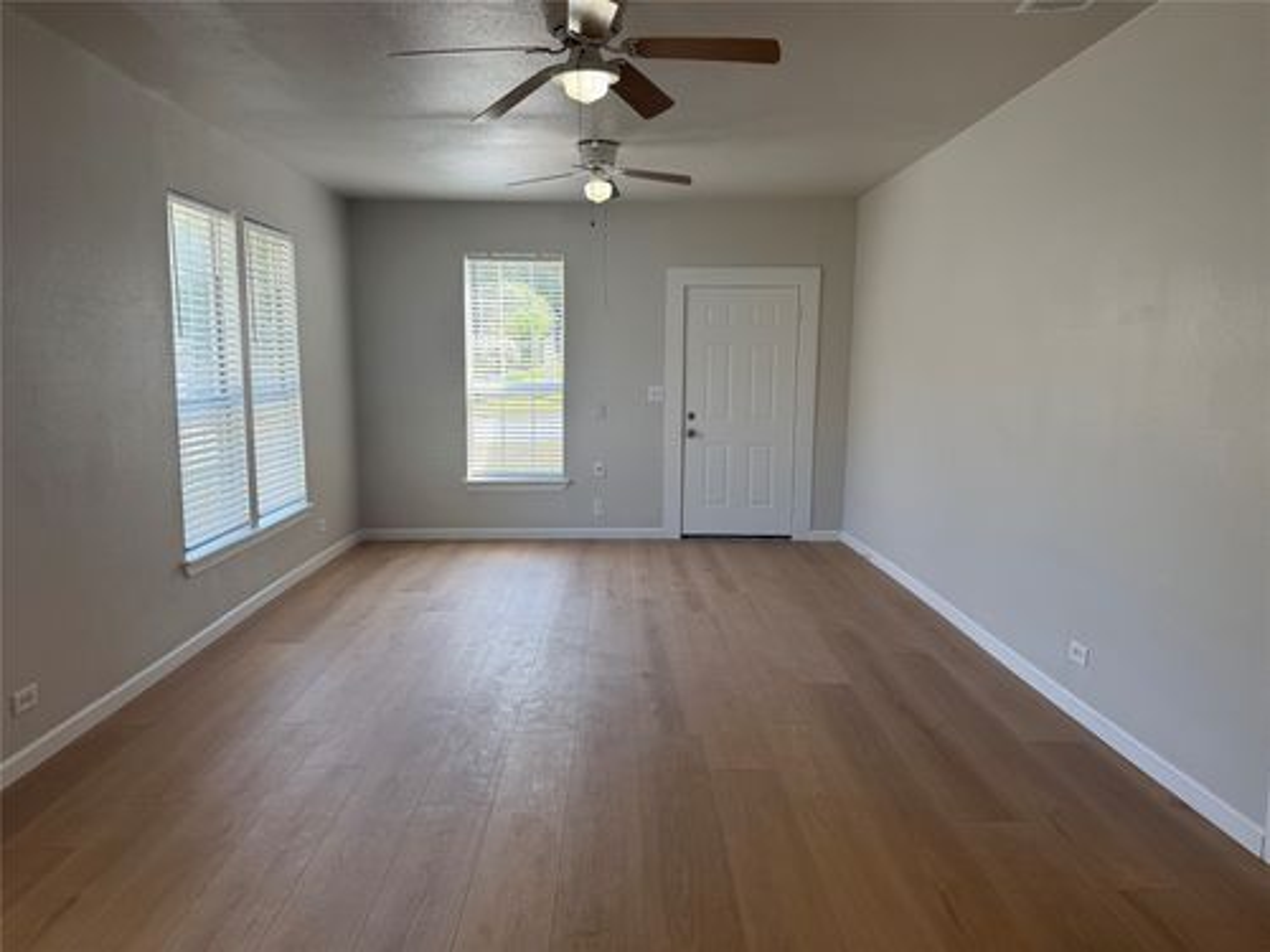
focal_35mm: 24
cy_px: 476
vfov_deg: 56.8
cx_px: 635
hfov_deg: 71.6
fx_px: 881
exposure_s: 1/260
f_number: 1.78
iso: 100
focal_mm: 6.76
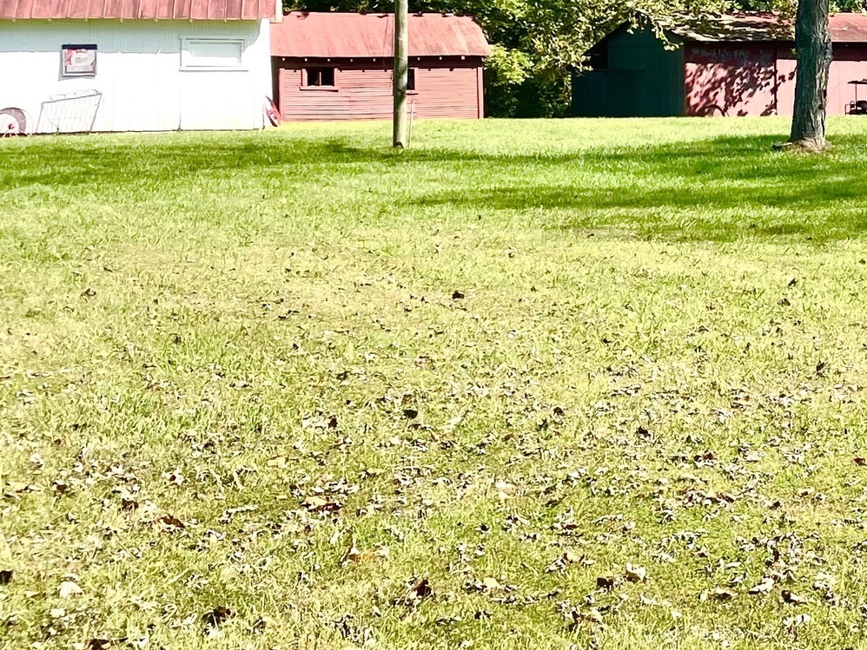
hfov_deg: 22.3
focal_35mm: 80
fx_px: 2004
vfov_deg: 18.3
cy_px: 156
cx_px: 1070
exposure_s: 1/1795
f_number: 1.6
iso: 32
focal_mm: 4.2
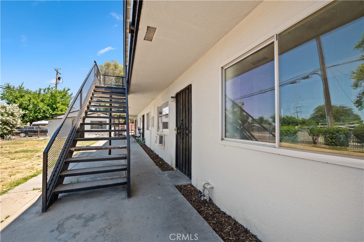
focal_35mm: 14
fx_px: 141
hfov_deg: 104.3
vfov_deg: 81.1
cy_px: 121
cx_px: 182
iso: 250
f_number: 9
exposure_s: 1/40
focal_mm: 14
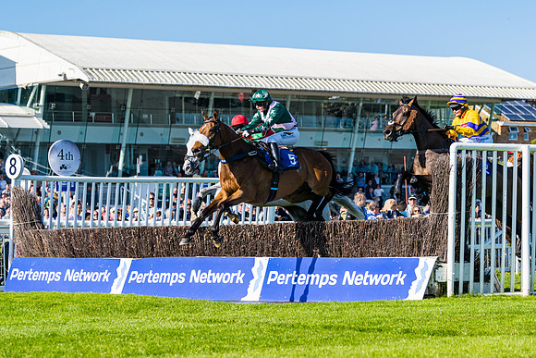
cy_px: 222
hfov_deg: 16.1
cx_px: 291
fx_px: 1899
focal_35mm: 127
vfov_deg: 10.8
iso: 100
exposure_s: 1/1250
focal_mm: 95
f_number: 4
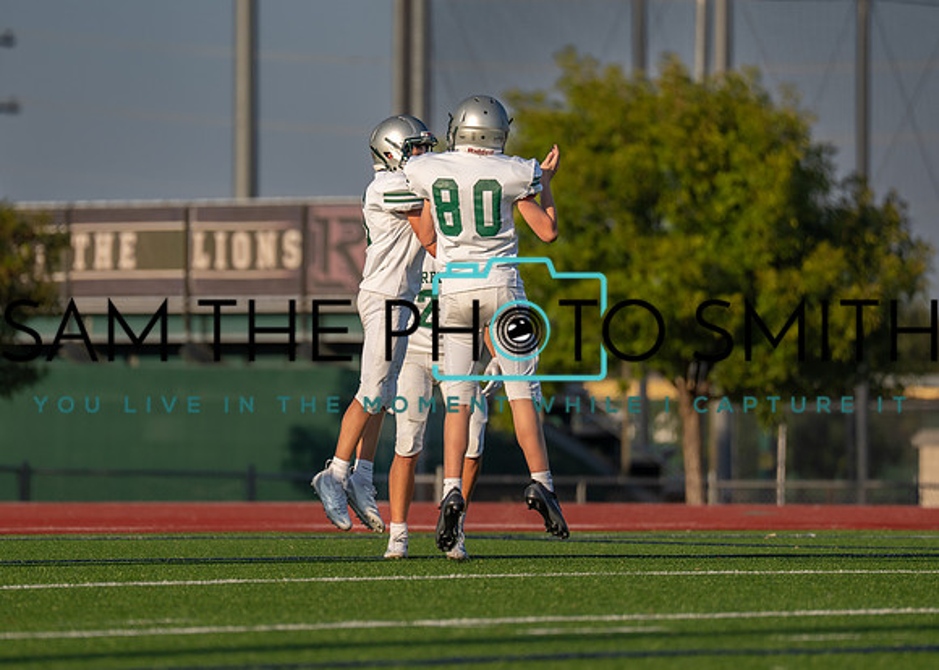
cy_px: 299
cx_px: 376
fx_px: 9637
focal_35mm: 361
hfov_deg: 5.6
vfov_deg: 4.0
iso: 100
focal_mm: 200
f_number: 2.8
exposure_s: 1/2500
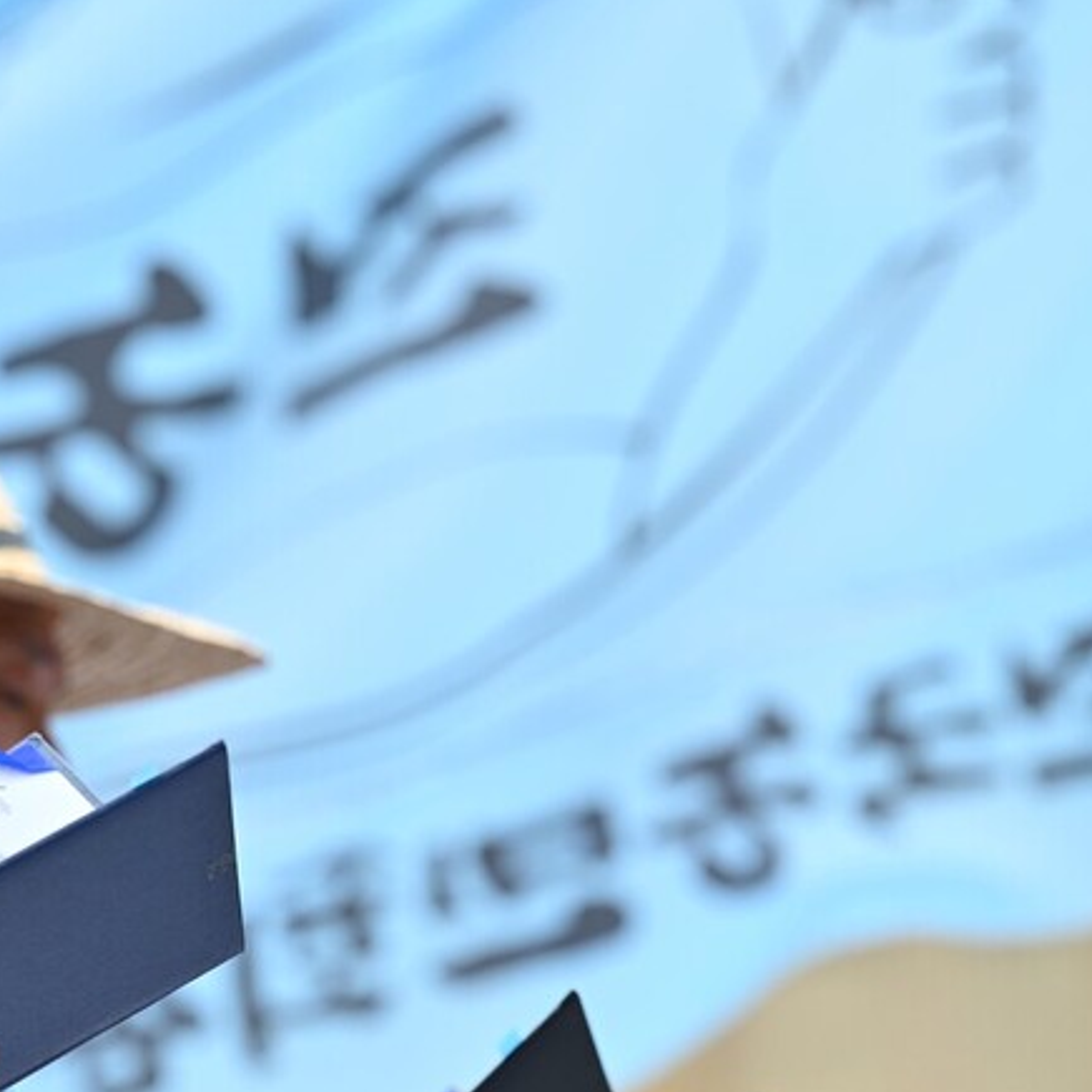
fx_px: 10600
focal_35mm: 297
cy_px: 538
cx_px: -30
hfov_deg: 5.9
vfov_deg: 5.9
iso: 320
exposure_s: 1/500
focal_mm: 160
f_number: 4.5
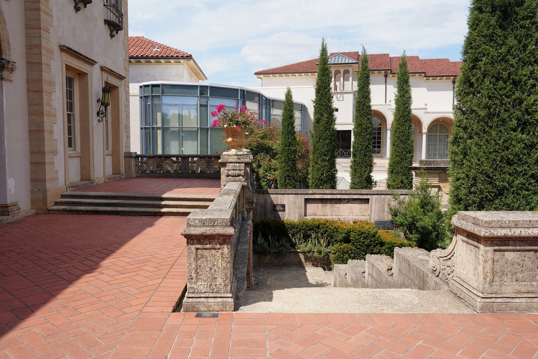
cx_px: 269
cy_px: 180
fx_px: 433
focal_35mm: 29
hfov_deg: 63.7
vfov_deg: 45.0
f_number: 11
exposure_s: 1/100
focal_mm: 29
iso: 100
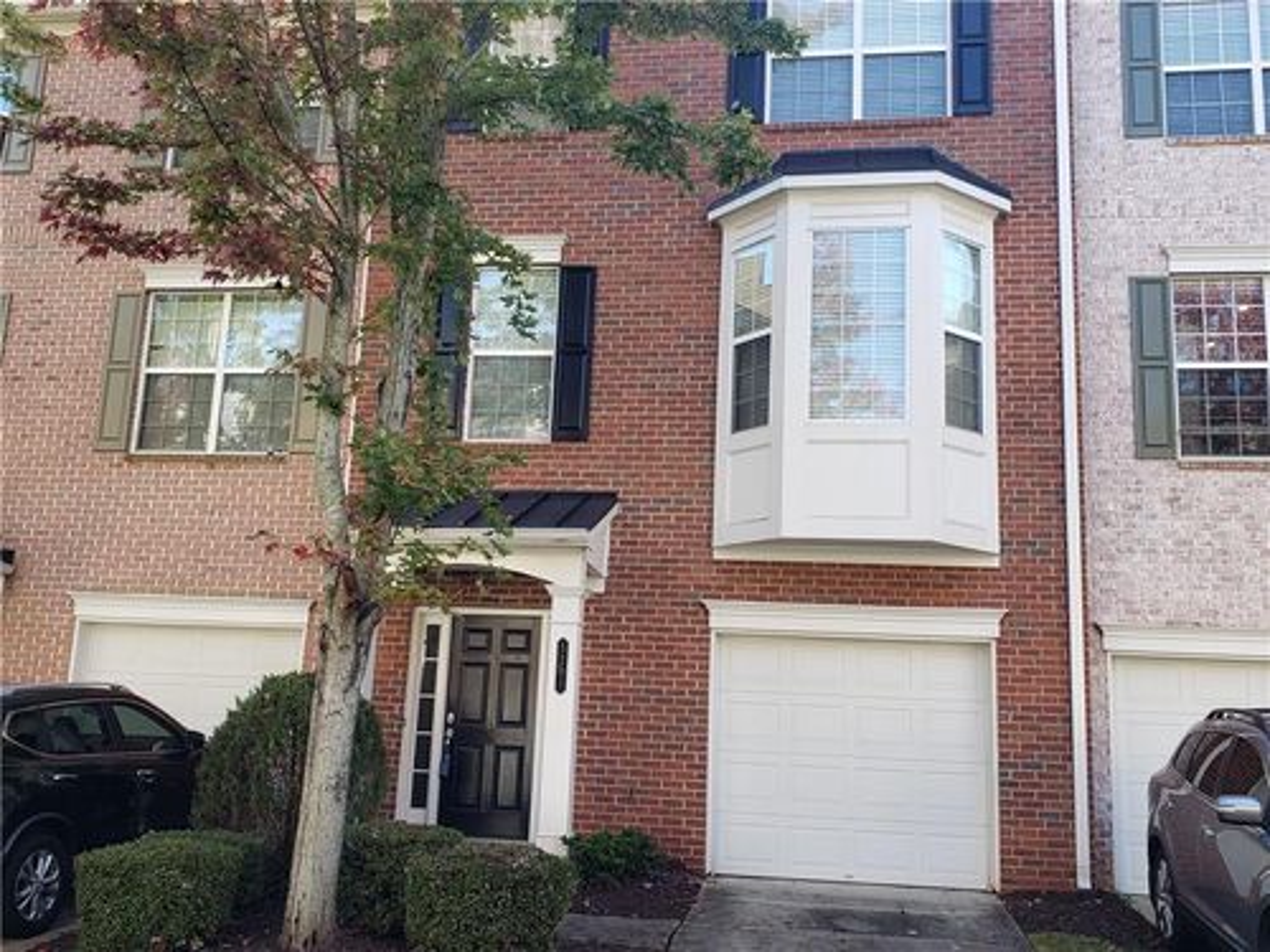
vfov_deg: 53.1
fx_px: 954
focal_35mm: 26
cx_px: 635
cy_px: 476
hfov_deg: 67.3
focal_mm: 4.3
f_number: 2.4
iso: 50
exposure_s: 1/131
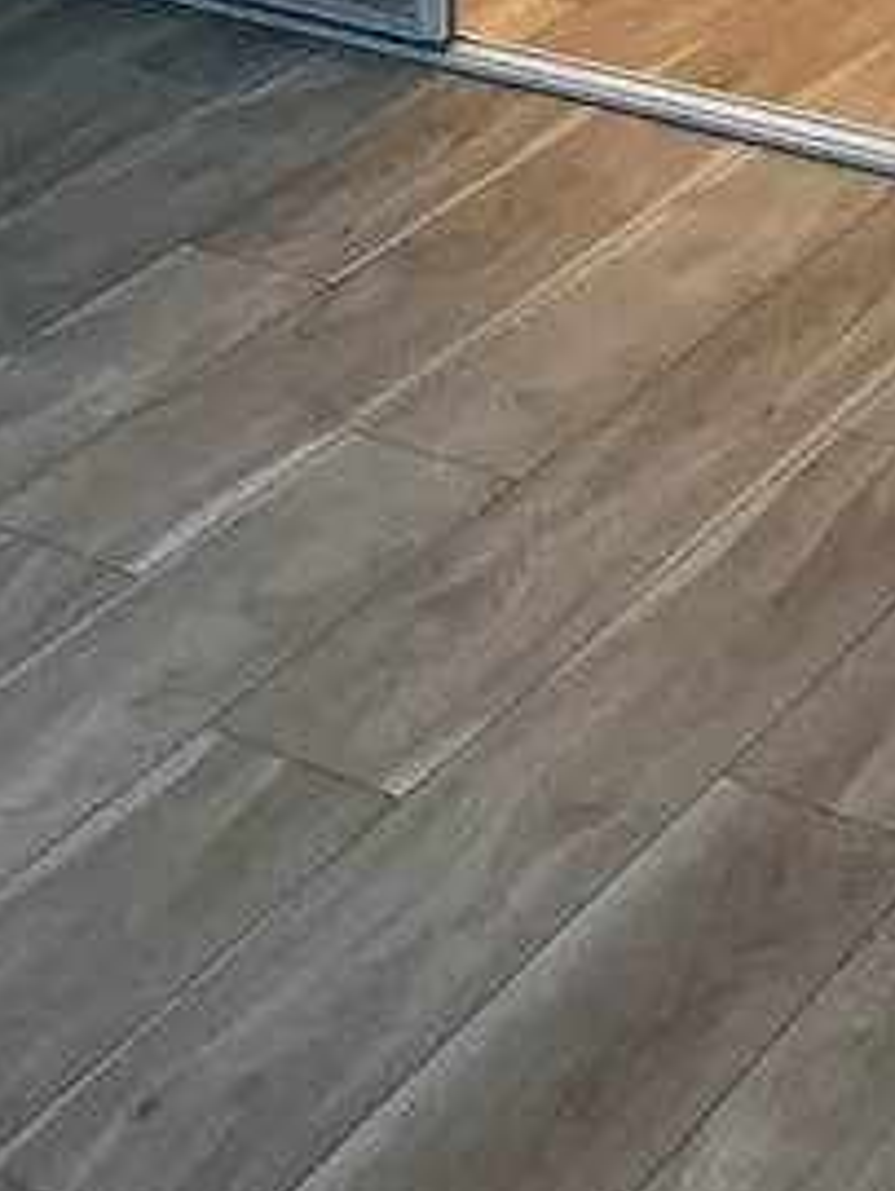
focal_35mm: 106
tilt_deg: -10.1
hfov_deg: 13.9
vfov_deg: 16.8
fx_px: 3648
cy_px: -613
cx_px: 132
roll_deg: +0.7
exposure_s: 1/15
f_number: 1.8
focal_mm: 3.99
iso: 40
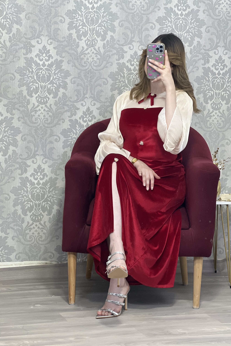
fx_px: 780
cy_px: 175
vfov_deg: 25.1
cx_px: 119
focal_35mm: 81
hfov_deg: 16.9
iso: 250
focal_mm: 9
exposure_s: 1/100
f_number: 2.8
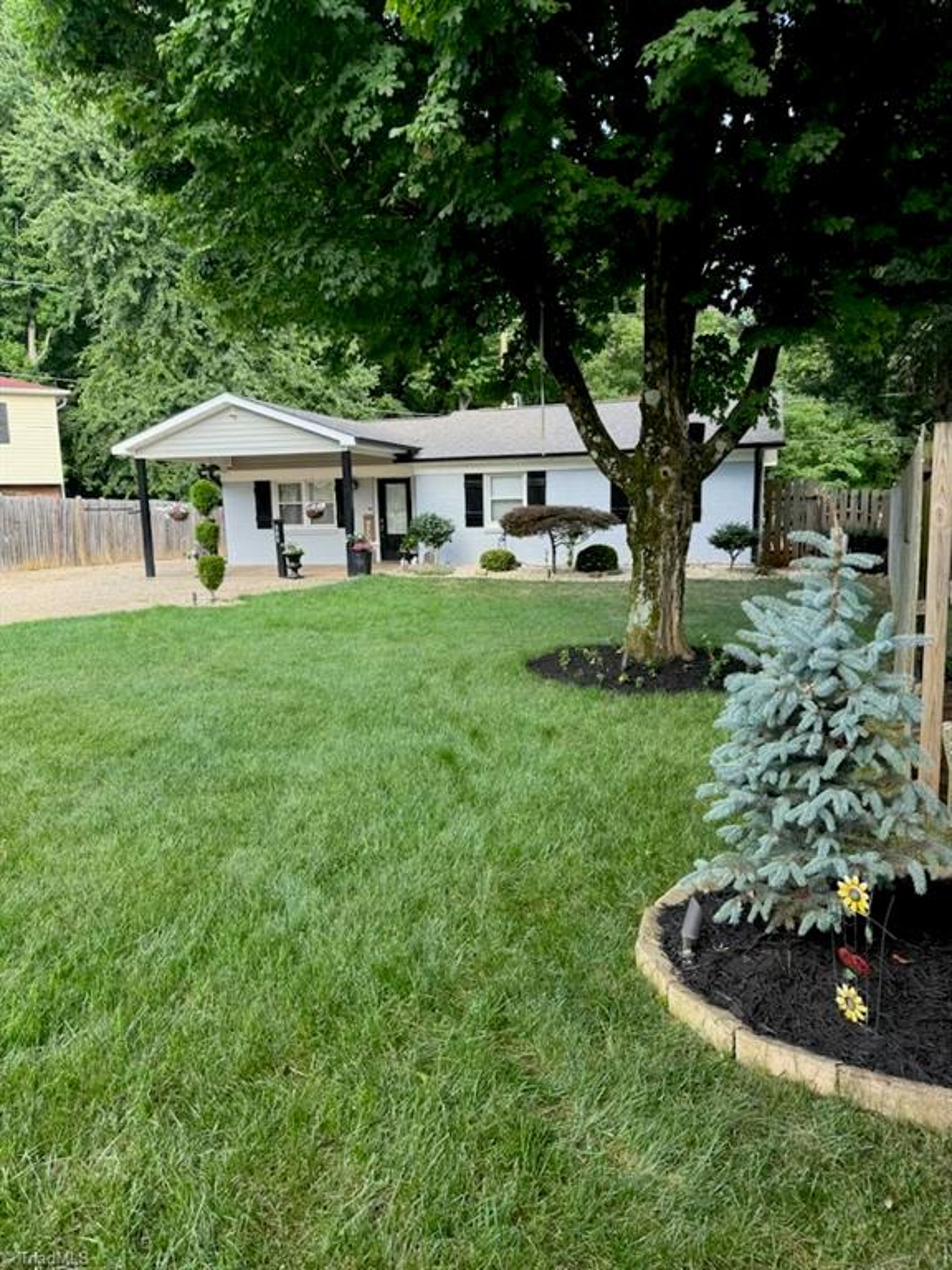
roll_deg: +1.2
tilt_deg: -7.9
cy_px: 635
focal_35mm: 24
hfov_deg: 56.8
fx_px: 880
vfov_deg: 71.6
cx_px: 476
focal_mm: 6.76
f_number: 1.78
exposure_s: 1/153
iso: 64
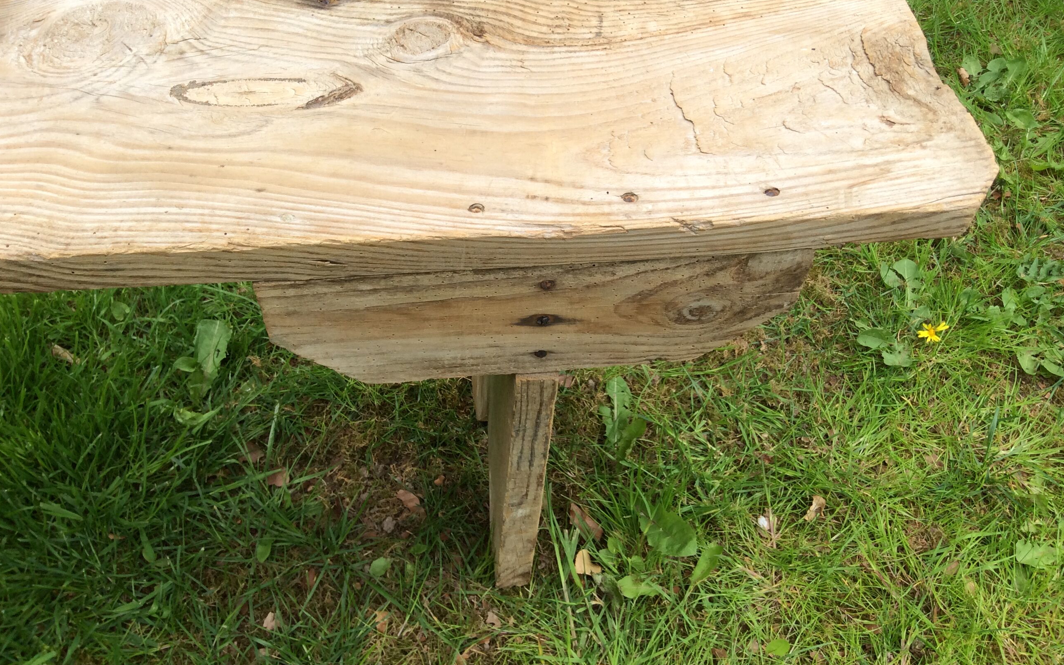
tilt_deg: -49.8
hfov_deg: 56.7
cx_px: 531
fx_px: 986
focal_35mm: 34
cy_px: 284
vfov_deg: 37.2
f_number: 2.4
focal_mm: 3.3
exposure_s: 1/342
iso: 32
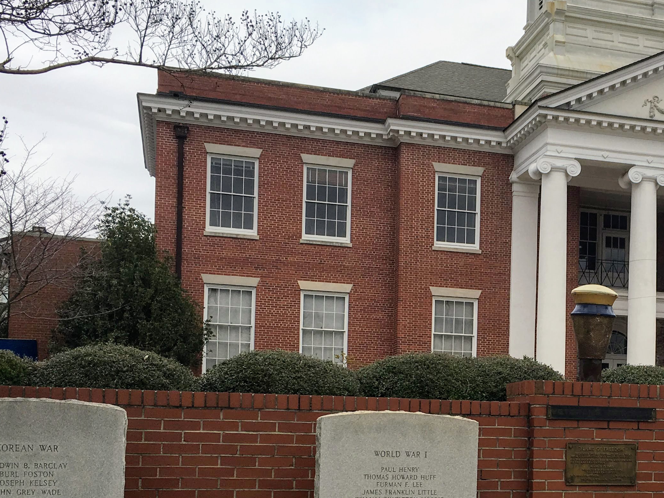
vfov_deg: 25.6
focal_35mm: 56
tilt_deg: +3.2
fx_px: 1074
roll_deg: -1.5
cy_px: 402
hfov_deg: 33.1
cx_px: 556
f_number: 2.2
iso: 25
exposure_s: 1/674
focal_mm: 4.15
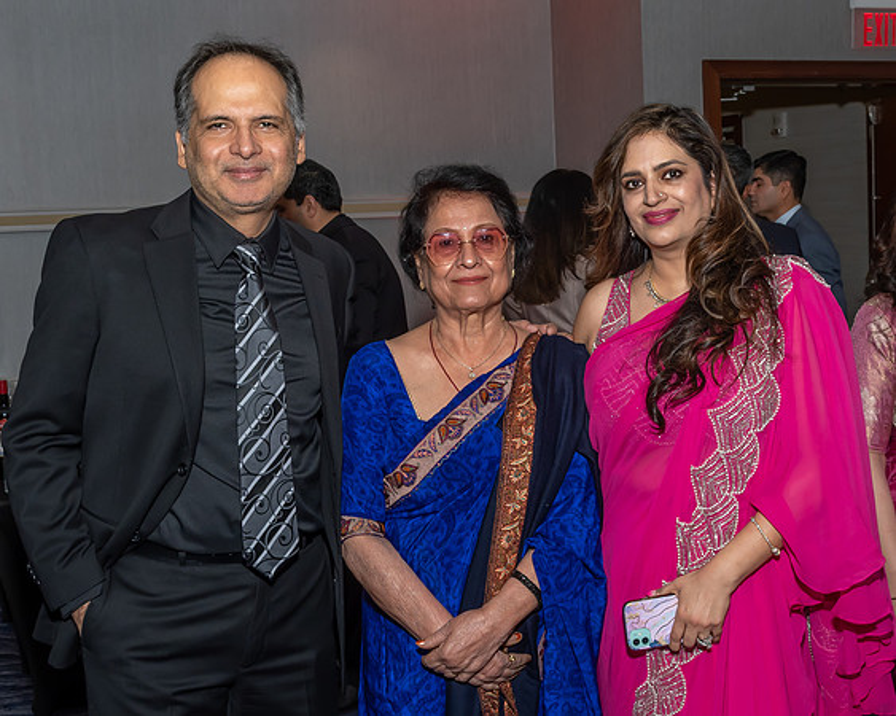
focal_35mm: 54
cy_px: 341
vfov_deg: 27.9
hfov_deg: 34.4
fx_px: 1440
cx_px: 544
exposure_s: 1/250
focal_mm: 23
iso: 400
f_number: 7.1
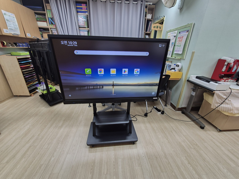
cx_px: 120
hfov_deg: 106.2
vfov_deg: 89.9
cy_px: 90
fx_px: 90
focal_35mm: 13
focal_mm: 2.2
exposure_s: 1/60
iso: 80
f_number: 2.2
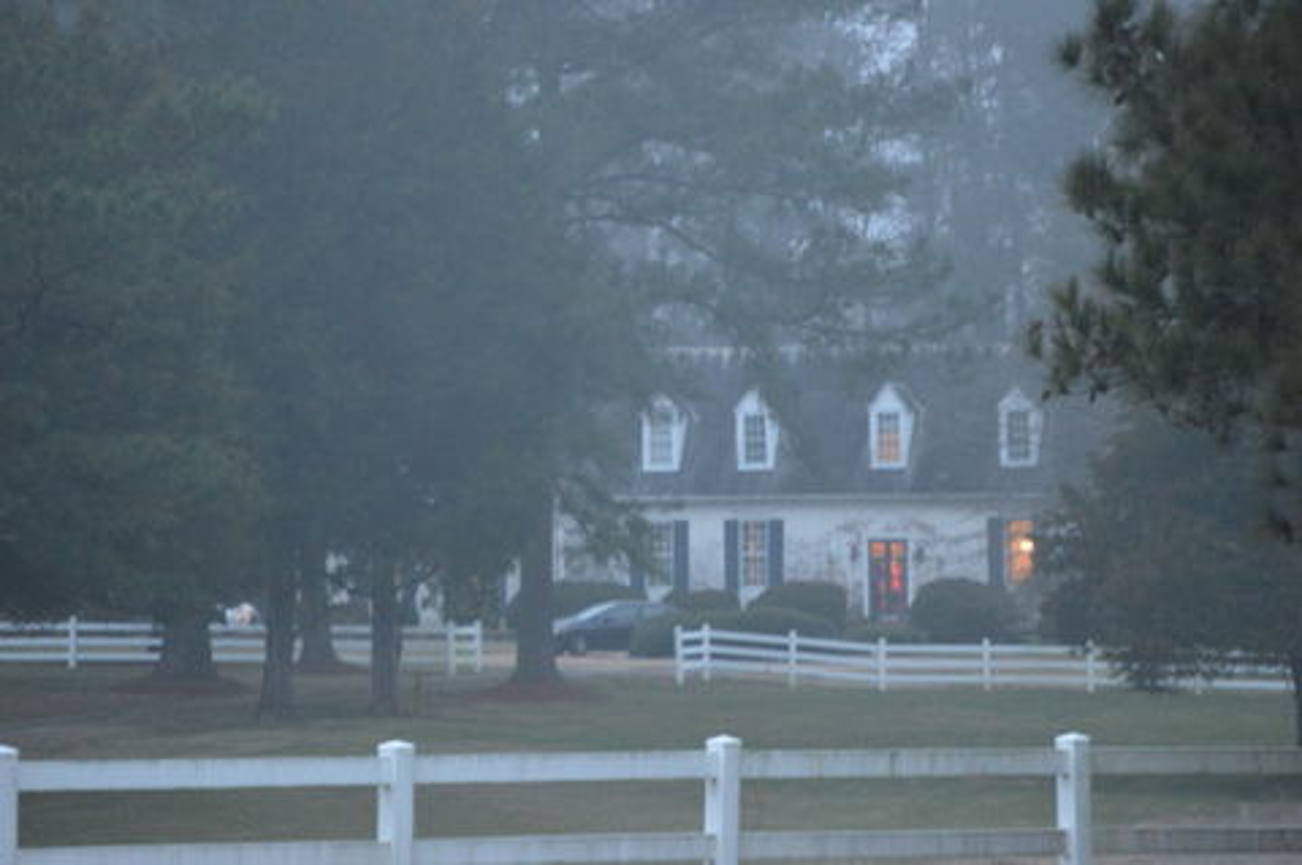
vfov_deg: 4.6
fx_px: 10839
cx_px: 651
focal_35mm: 300
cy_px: 432
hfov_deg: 6.9
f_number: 5.6
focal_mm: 200
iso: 3200
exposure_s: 1/15
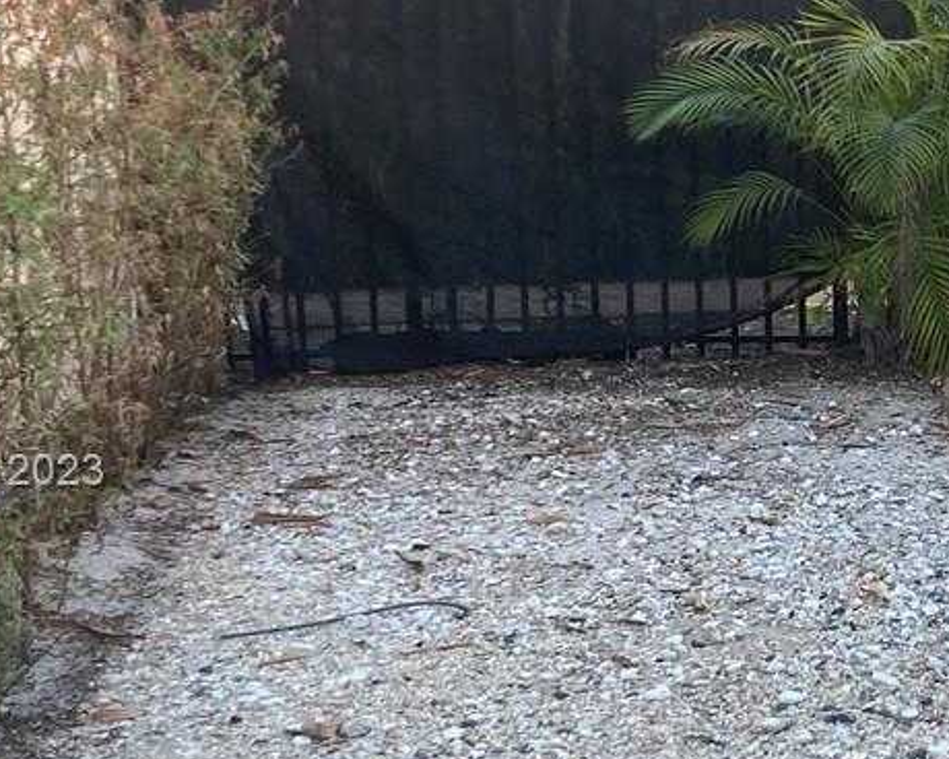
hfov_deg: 19.2
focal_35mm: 95
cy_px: 474
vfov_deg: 16.2
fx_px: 2668
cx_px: 1095
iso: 50
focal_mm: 3.99
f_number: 1.8
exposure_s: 1/121
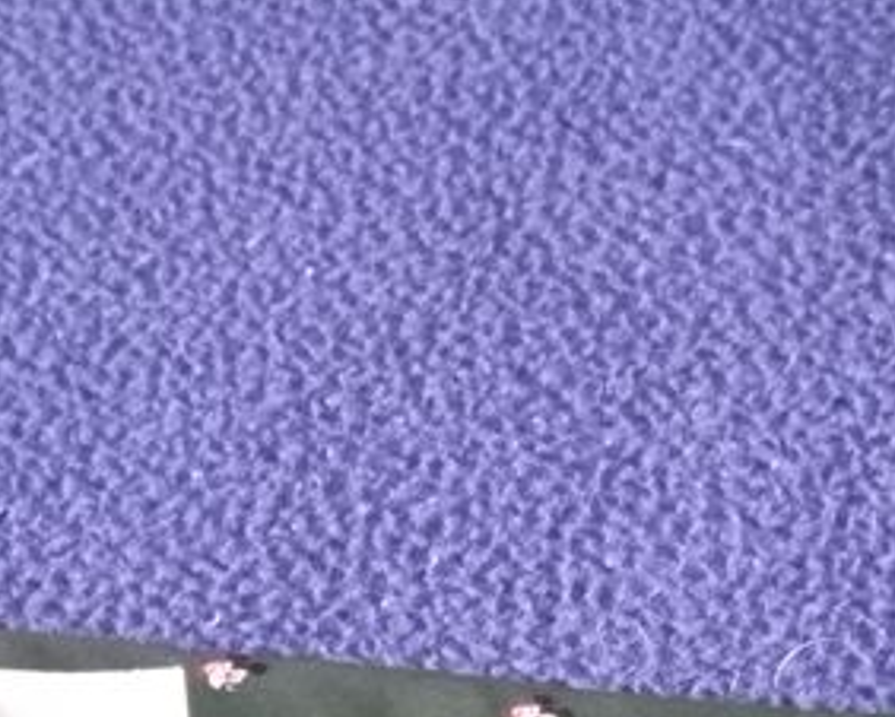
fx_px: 2571
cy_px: 696
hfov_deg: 19.7
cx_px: 482
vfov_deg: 15.6
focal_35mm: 97
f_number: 1.8
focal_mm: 4.27
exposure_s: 1/16.7
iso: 4692
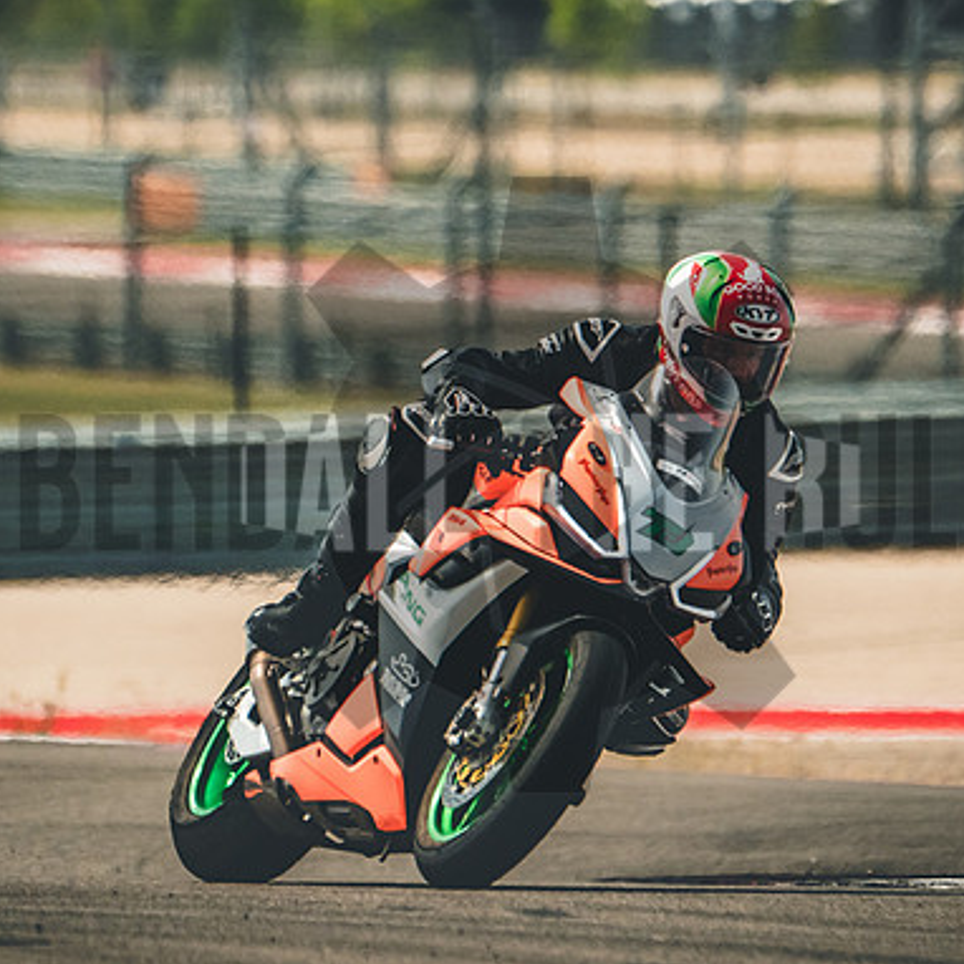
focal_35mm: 871
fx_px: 27442
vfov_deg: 2.0
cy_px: 425
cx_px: 460
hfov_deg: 2.0
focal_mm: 400
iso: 1250
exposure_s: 1/2500
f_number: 5.6
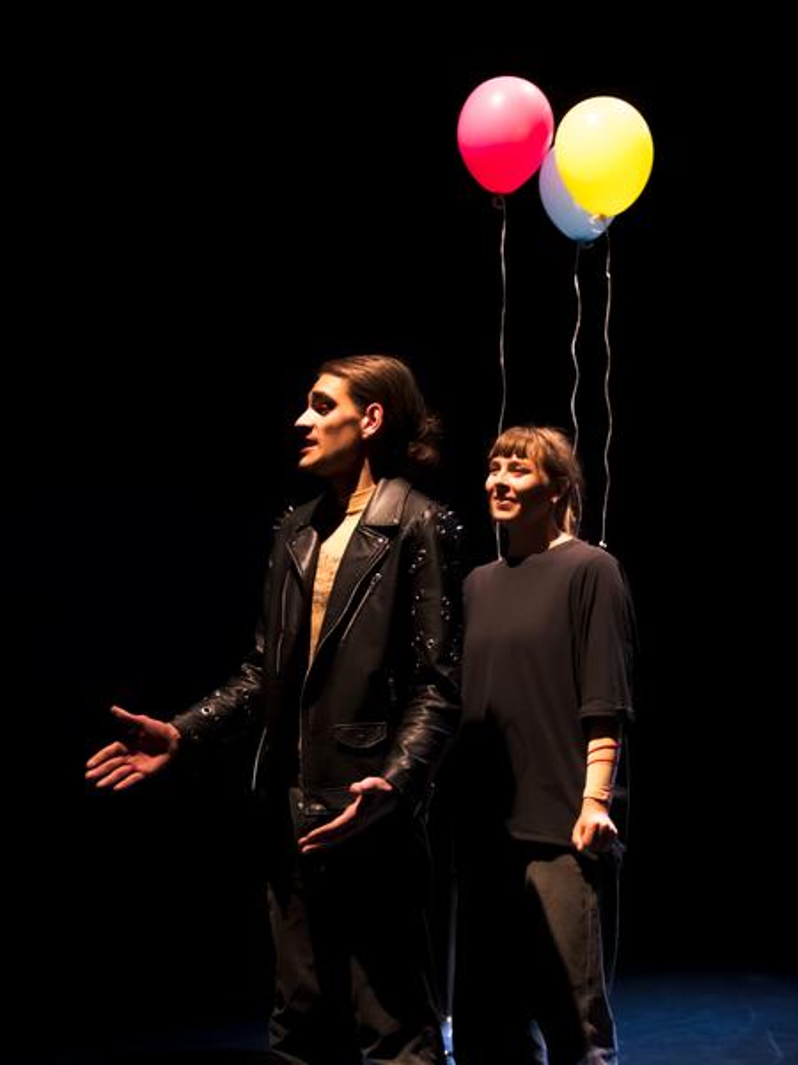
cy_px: 530
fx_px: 1872
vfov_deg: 31.7
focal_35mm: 61
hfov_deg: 23.9
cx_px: 536
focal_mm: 28
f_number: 3.5
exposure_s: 1/160
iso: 4000
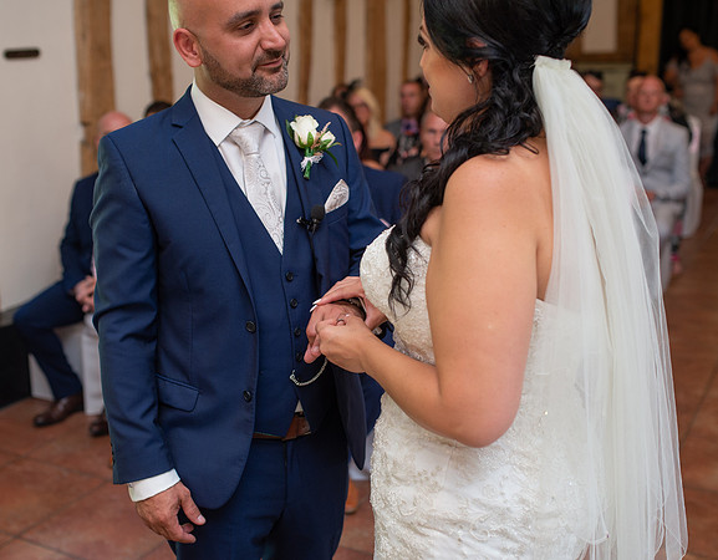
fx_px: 948
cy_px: 322
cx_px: 335
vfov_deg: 32.8
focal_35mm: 45
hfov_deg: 41.5
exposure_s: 1/100
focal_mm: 35
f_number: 2.8
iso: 400
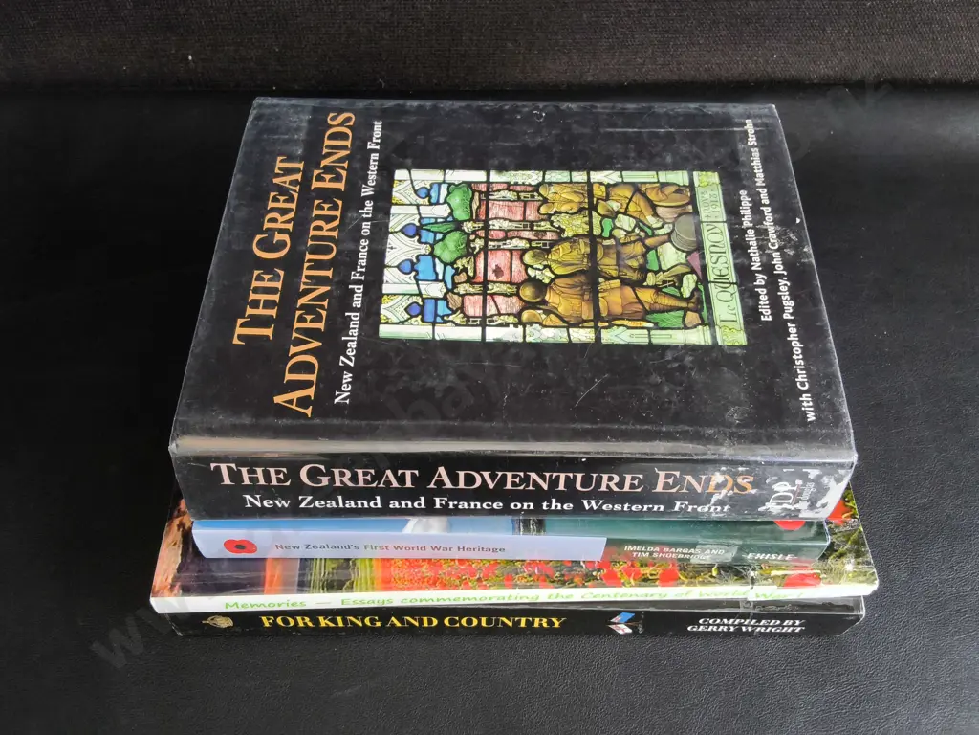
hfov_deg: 65.3
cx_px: 490
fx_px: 764
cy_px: 368
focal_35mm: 27
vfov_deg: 51.4
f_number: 2
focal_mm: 2.87
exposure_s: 1/100
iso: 160
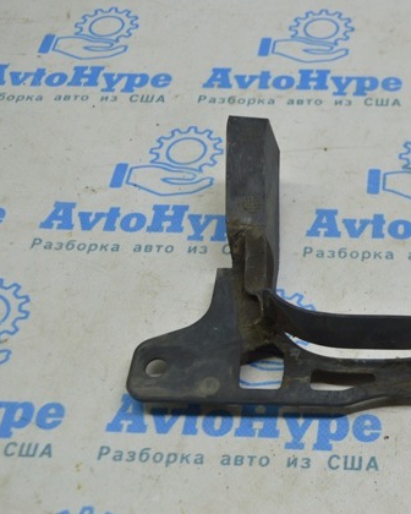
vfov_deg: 31.5
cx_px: 376
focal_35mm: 60
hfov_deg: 24.6
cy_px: 258
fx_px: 912
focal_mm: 28
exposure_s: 1/40
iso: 400
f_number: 5.6
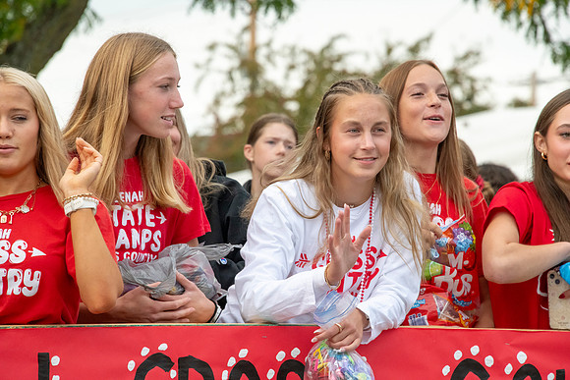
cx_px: 285
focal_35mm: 300
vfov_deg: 4.6
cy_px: 190
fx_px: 4751
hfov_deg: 6.9
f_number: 11
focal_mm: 300
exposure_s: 1/640
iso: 3200
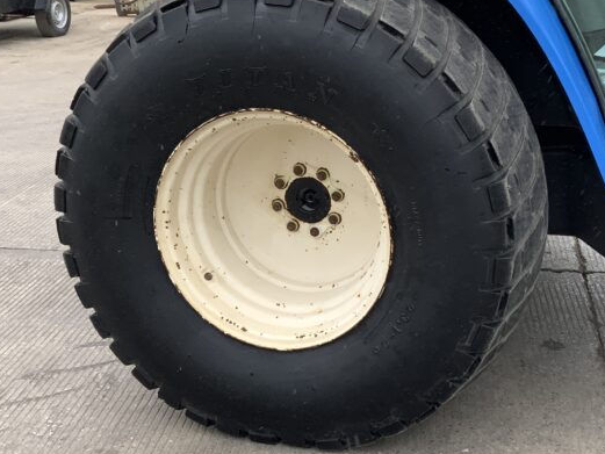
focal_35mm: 57
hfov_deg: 33.5
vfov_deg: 25.6
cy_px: 170
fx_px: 996
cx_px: 398
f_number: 1.8
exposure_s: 1/482
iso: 16
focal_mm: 3
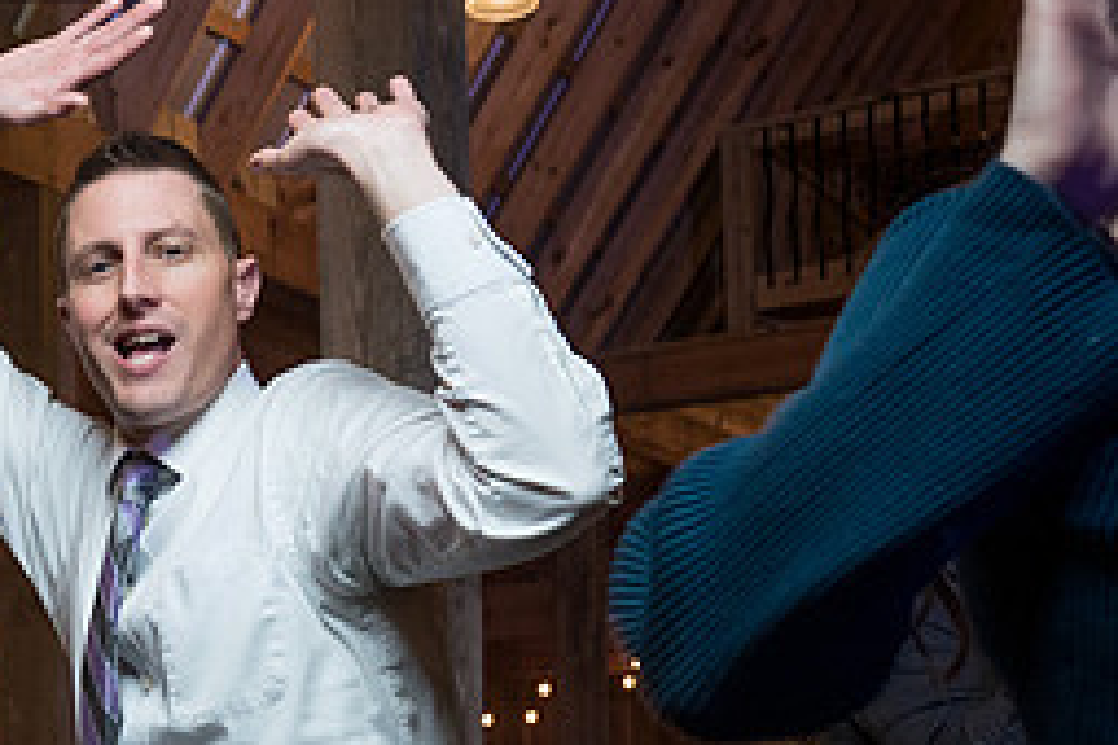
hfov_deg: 27.1
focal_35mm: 67
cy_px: 731
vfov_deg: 19.8
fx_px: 2081
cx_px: -166
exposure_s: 1/100
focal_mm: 25
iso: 2000
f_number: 4
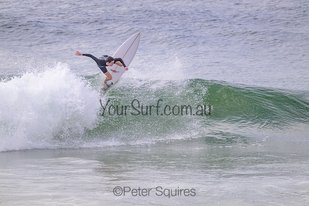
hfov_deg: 2.6
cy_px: 103
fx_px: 6868
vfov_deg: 1.7
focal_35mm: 800
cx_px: 154
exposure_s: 1/2000
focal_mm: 800
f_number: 11
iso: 2000
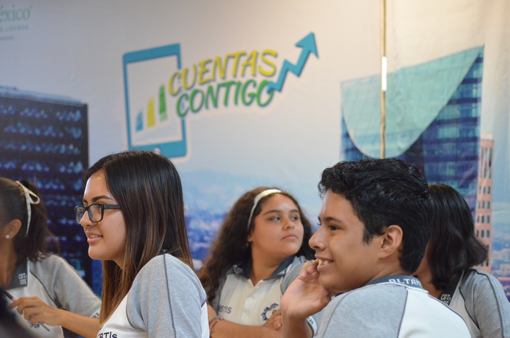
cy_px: 169
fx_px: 1315
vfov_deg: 14.6
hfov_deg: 22.0
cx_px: 255
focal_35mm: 93
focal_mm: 62
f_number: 4.2
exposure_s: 1/320
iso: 4000
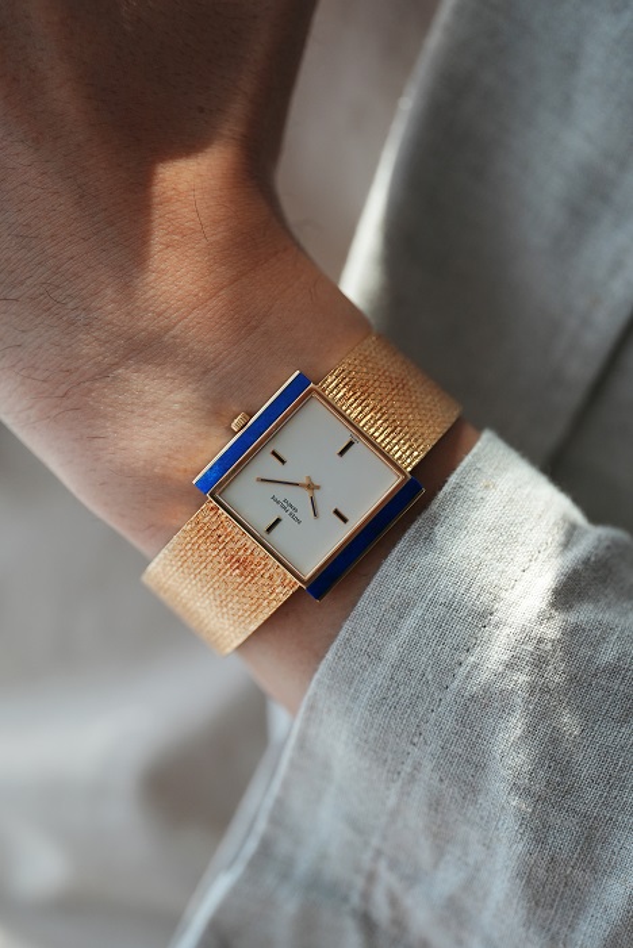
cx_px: 316
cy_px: 474
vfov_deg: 19.4
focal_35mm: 105
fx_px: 2766
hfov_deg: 13.1
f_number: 2.8
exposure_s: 1/250
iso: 800
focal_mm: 105
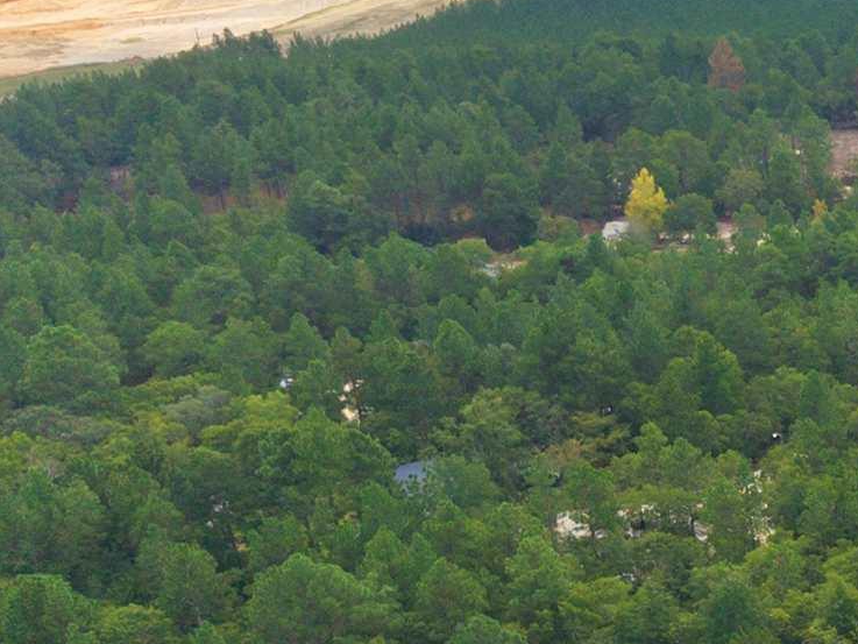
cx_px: 1452
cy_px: 737
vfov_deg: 14.4
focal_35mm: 100
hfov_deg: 16.9
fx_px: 2479
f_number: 1.8
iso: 310
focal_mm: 8.7
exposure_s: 1/400
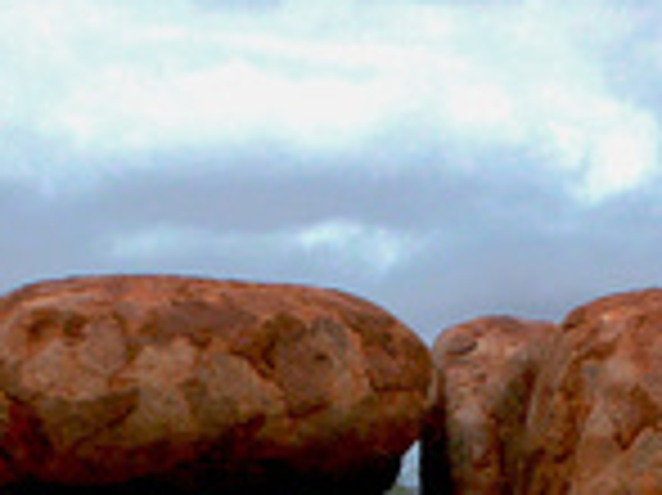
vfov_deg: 10.7
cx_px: 385
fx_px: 2580
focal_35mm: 135
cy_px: 634
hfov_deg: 14.6
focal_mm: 8.53
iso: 50
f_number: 7.1
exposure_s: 1/320
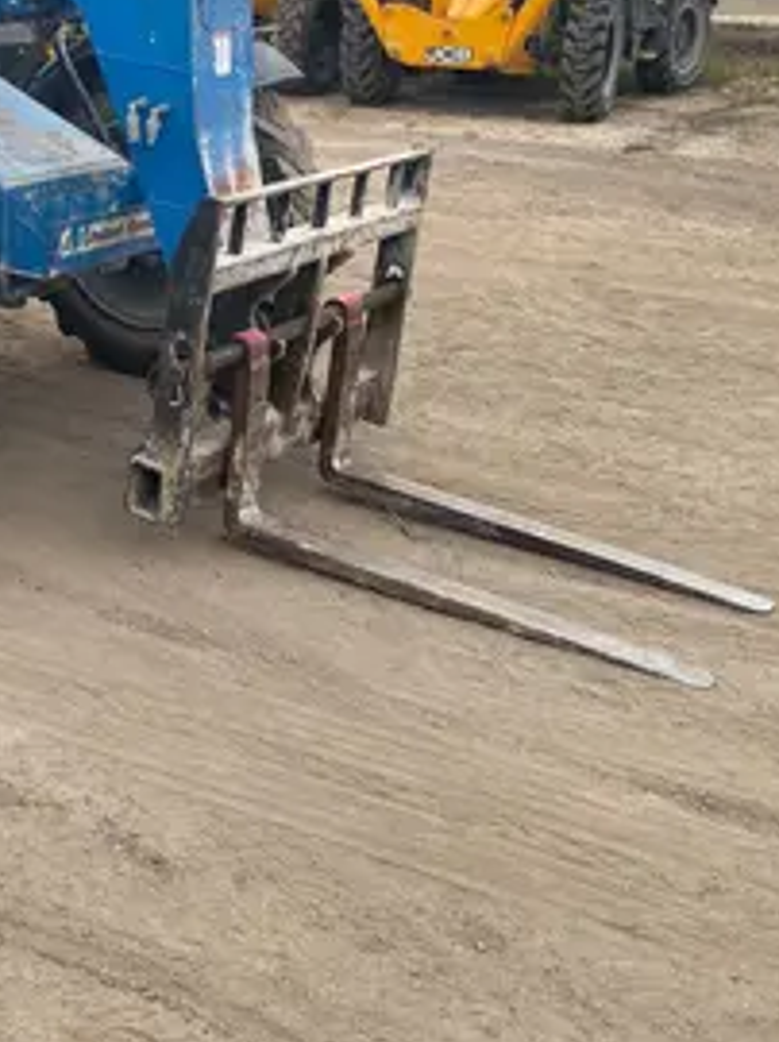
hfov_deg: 25.5
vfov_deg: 35.4
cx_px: -81
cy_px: 257
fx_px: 1593
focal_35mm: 53
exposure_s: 1/167
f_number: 1.8
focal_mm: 4.25
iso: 32
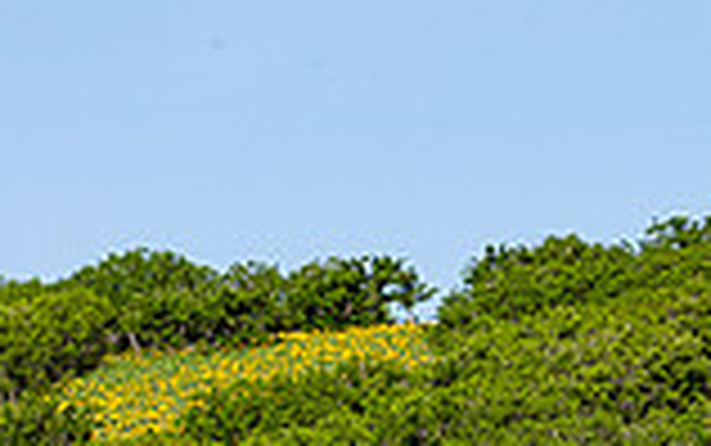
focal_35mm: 363
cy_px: 811
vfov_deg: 3.6
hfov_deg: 5.8
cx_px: 711
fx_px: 7039
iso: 160
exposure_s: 1/160
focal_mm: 97
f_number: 16
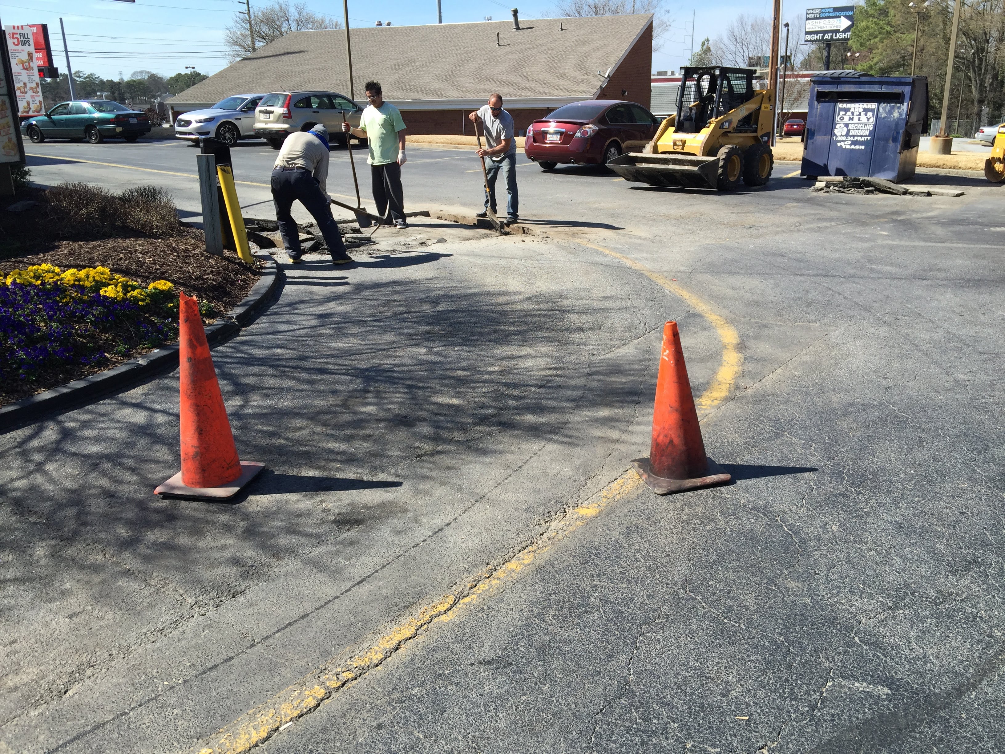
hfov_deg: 61.7
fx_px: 842
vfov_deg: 48.2
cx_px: 502
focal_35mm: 29
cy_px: 377
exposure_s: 1/989
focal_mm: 4.15
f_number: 2.2
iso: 32
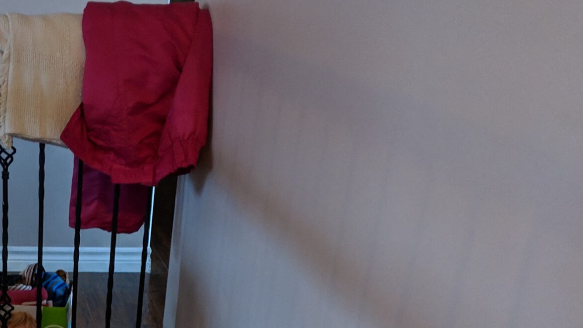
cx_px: 29
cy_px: 438
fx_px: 989
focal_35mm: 64
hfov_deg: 30.9
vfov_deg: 17.5
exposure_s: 1/40.1
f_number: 1.8
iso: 400
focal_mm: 4.44
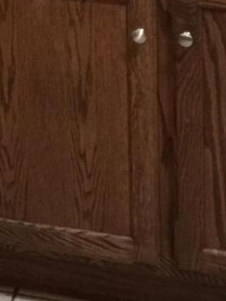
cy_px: -260
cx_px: -261
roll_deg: +2.5
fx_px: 1429
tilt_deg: -7.4
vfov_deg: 11.1
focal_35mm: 164
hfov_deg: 8.5
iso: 80
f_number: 2.2
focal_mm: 4.15
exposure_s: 1/15
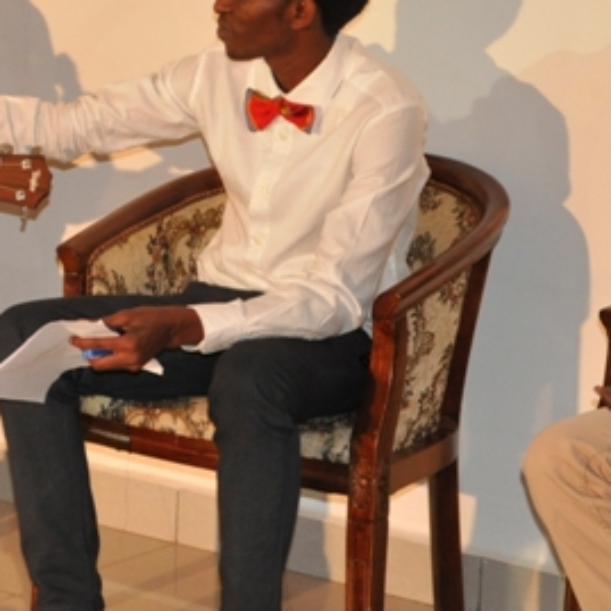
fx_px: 2416
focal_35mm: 121
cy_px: 149
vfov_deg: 14.4
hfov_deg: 14.1
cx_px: -86
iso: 800
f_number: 4.2
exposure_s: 1/60
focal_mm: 32
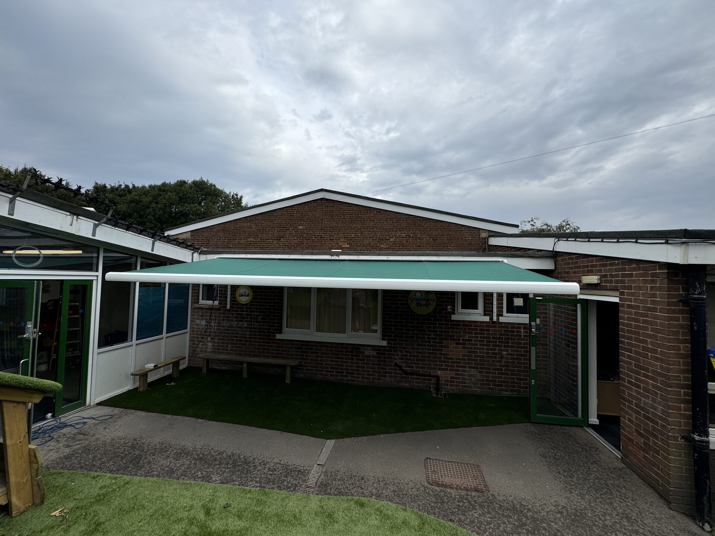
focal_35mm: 14
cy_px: 268
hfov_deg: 102.1
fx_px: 289
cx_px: 358
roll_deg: -0.5
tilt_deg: +4.4
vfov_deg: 85.7
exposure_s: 1/980
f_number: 2.2
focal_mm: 2.22
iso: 50
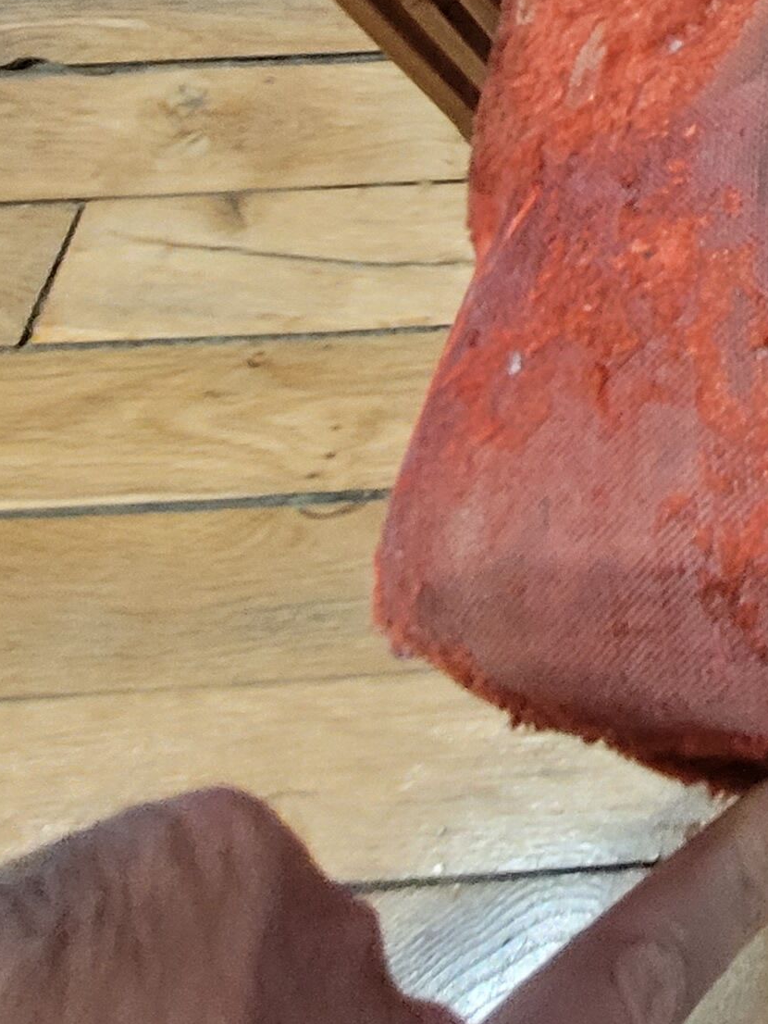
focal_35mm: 47
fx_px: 1390
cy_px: -197
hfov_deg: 23.0
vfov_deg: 33.2
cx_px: 1235
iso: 320
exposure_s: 1/33
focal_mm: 1.74
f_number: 2.2
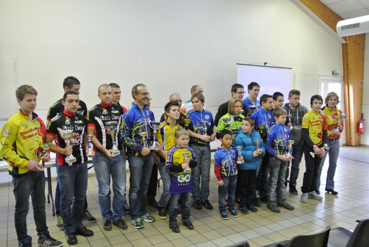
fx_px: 308
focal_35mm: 30
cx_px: 184
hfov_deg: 61.9
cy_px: 124
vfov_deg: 43.7
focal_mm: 11.4
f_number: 3.5
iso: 2000
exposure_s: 1/60
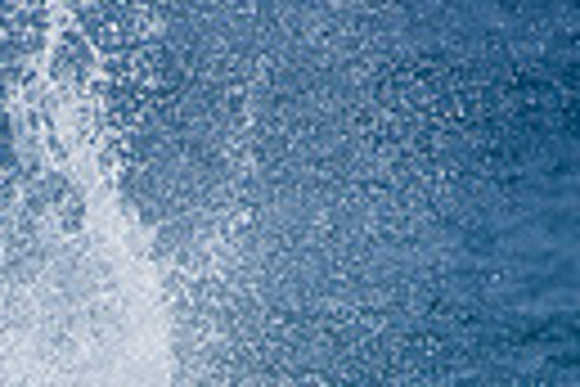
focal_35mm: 2318
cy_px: 682
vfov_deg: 0.6
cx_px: 22
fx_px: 37343
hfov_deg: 0.9
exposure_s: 1/2000
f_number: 5.6
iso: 280
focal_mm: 500
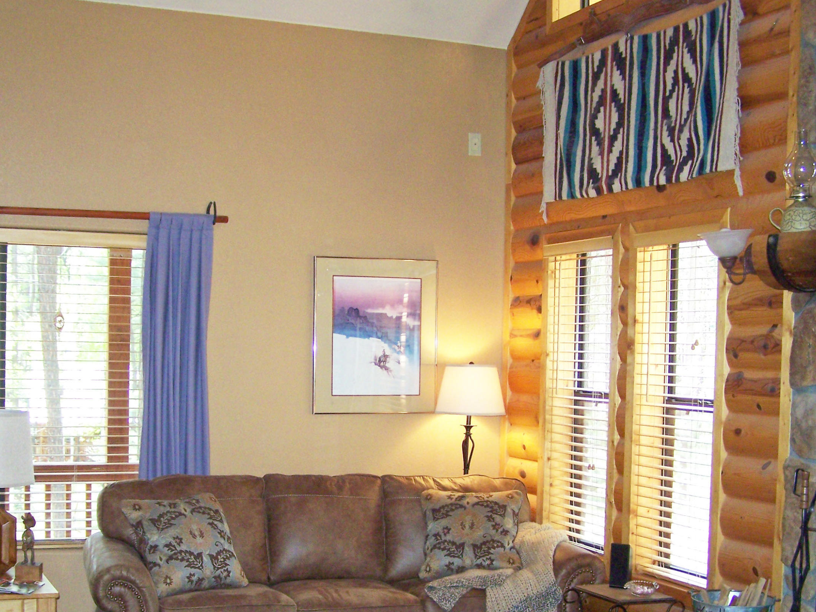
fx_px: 1249
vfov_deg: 27.3
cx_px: 336
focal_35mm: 53
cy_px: 421
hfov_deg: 36.1
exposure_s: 1/60
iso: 160
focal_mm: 6.3
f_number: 2.8
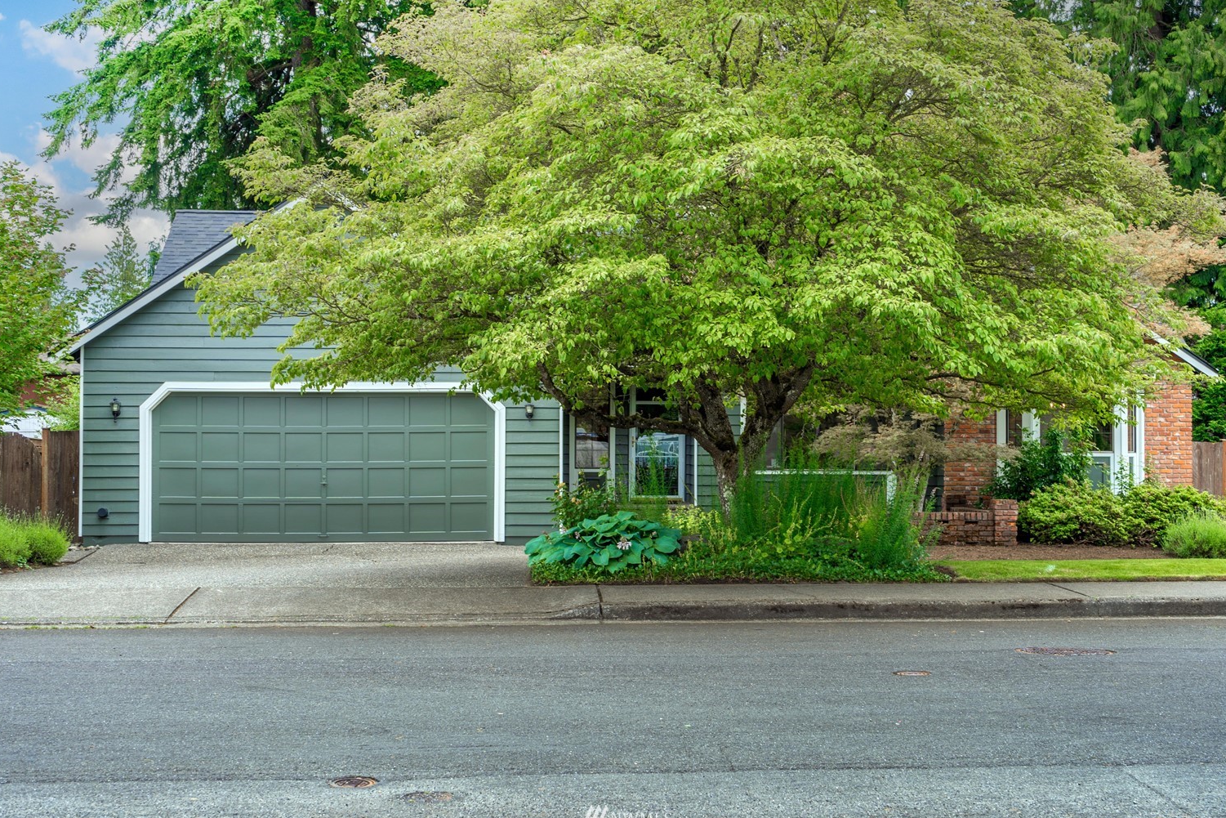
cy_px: 384
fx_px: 1771
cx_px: 630
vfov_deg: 26.0
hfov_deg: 38.2
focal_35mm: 52
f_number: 7.1
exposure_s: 1/50
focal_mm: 46
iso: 100
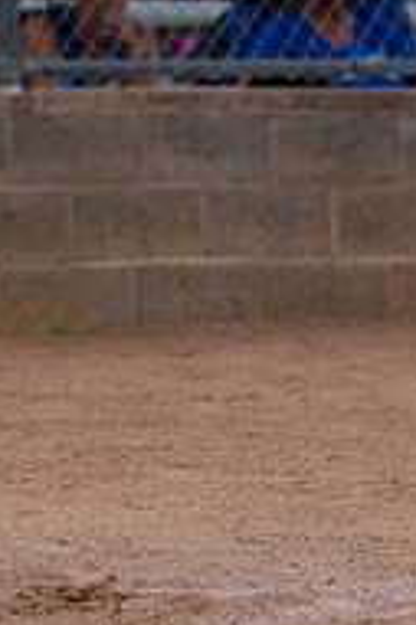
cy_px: 149
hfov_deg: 1.7
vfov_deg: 2.6
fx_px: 13700
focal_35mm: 789
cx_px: -187
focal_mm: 260
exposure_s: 1/1000
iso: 800
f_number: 6.3
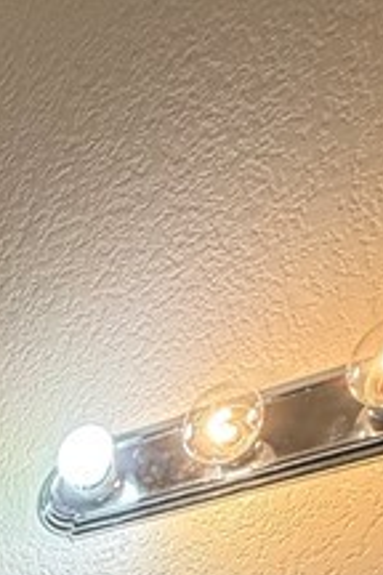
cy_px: 1126
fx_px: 1101
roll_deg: -0.5
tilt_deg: -2.7
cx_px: -407
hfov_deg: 15.4
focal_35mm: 69
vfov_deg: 19.1
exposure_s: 1/120
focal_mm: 2.22
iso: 320
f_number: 2.2
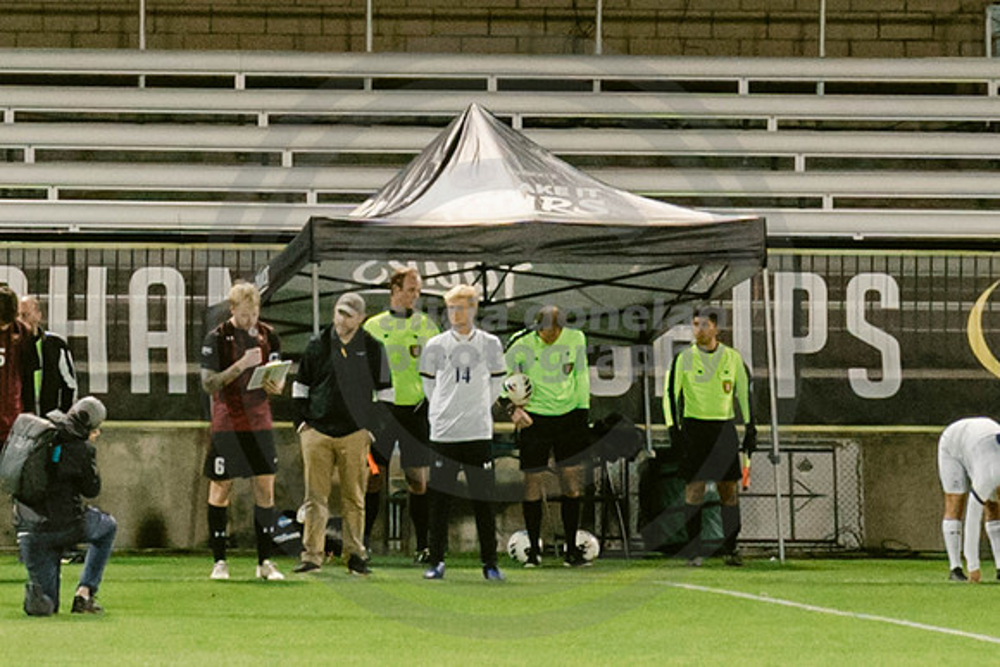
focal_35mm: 481
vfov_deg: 2.9
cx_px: 140
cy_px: 371
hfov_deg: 4.3
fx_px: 13352
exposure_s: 1/160
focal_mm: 70
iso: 2000
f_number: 4
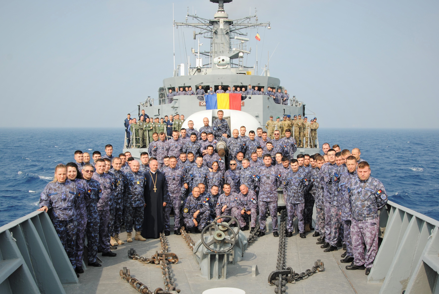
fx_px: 458
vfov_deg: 35.6
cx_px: 220
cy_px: 147
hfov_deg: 51.2
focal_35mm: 38
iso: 100
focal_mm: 25
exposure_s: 1/200
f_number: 7.1
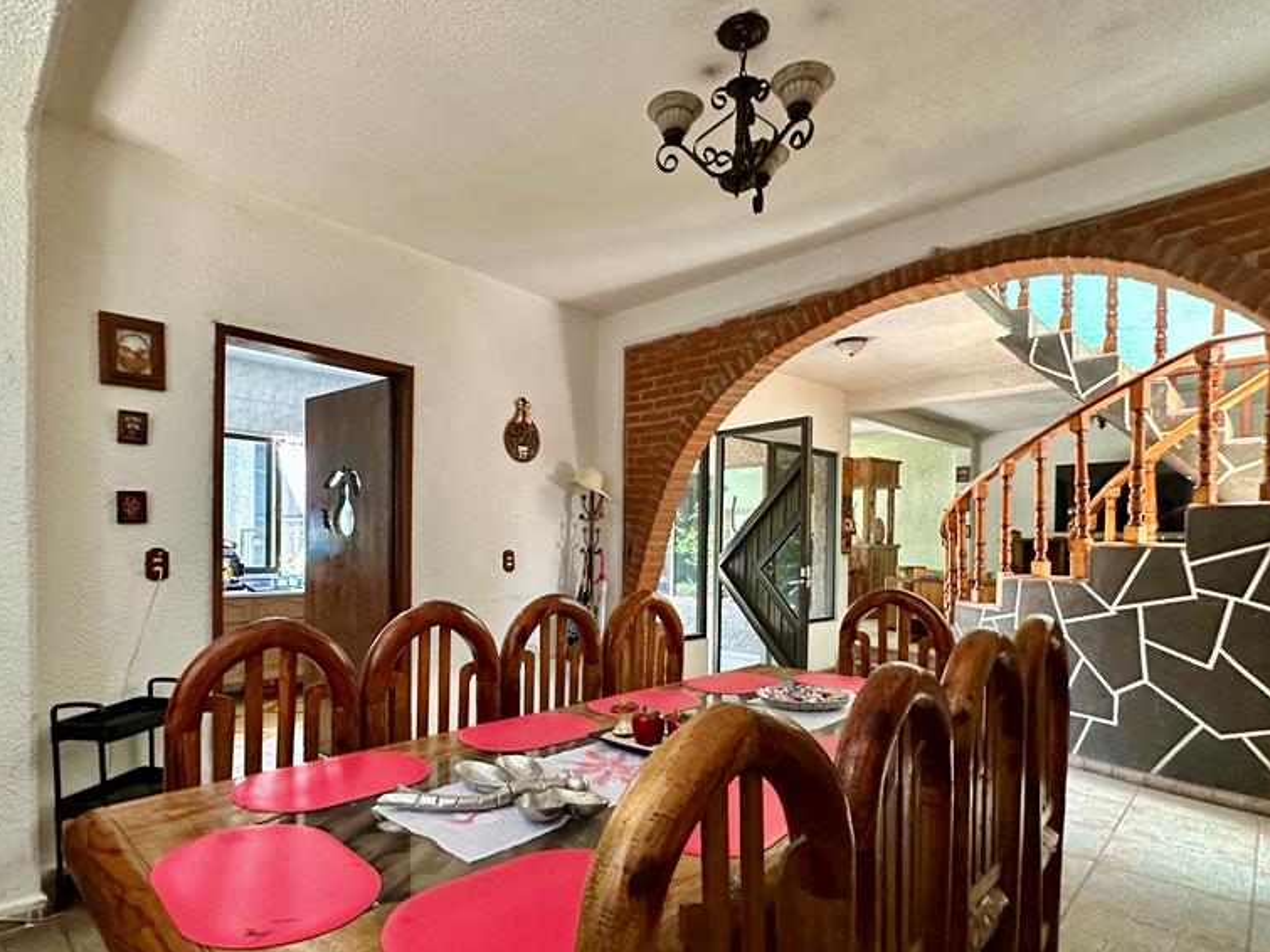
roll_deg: +1.3
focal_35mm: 19
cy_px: 552
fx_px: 697
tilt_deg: -3.0
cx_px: 558
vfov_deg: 68.2
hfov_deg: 84.3
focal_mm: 2.22
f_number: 2.2
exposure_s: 1/60
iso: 500
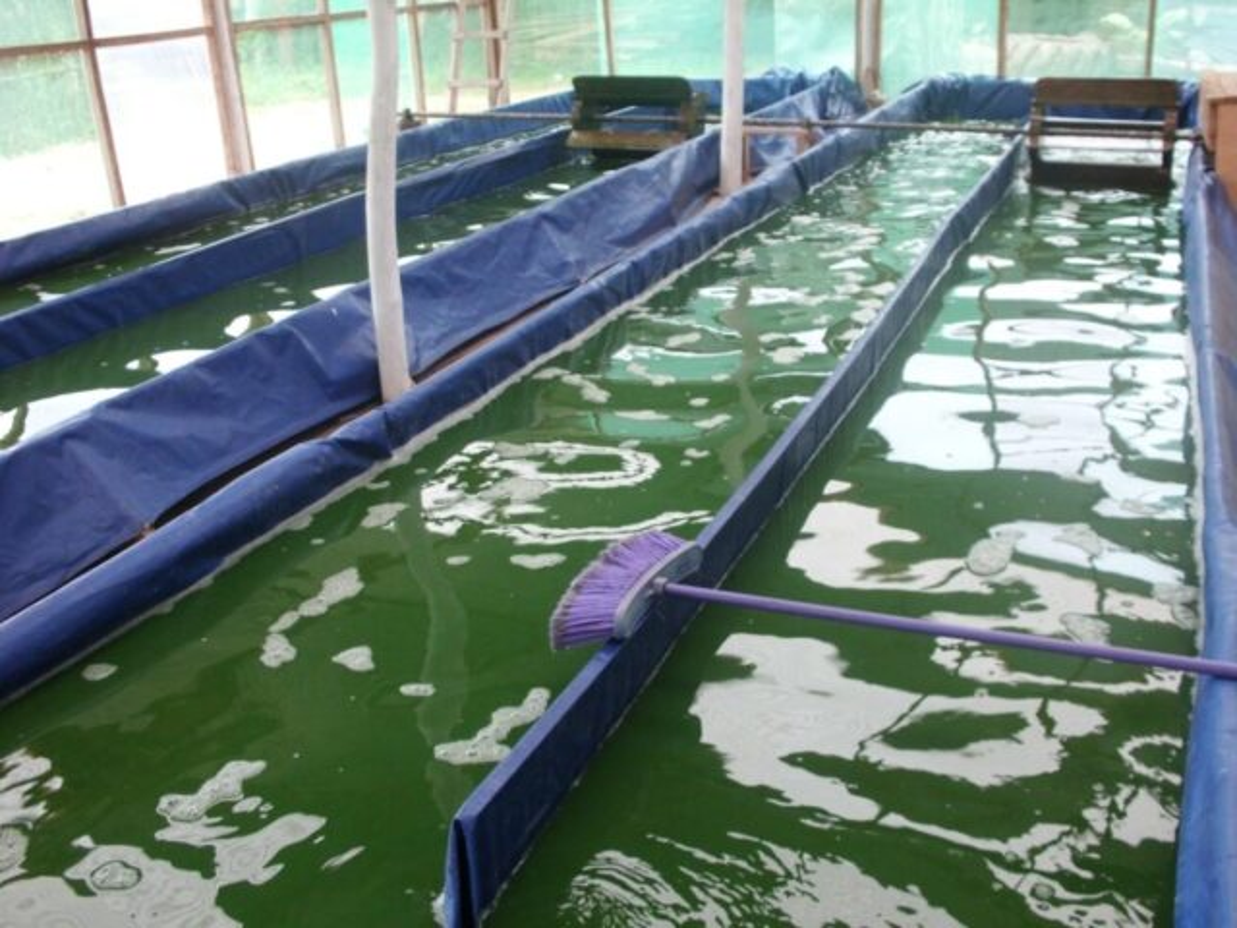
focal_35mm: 36
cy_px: 464
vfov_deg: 39.7
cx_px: 618
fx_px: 1286
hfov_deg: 51.4
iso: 200
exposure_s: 1/80
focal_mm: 6.3
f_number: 2.9
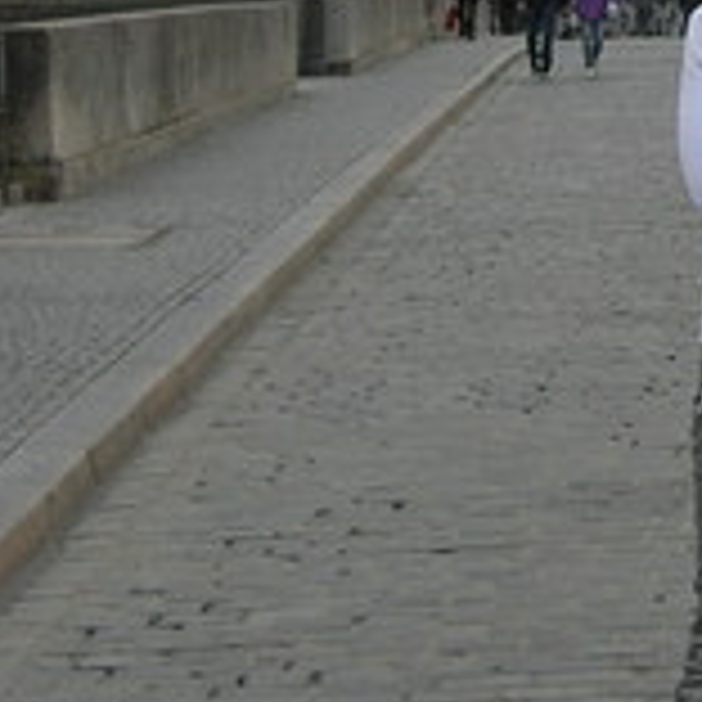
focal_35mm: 186
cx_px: 819
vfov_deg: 9.3
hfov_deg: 9.3
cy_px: -180
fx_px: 4268
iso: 64
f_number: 4.9
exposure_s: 1/495
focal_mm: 8.5
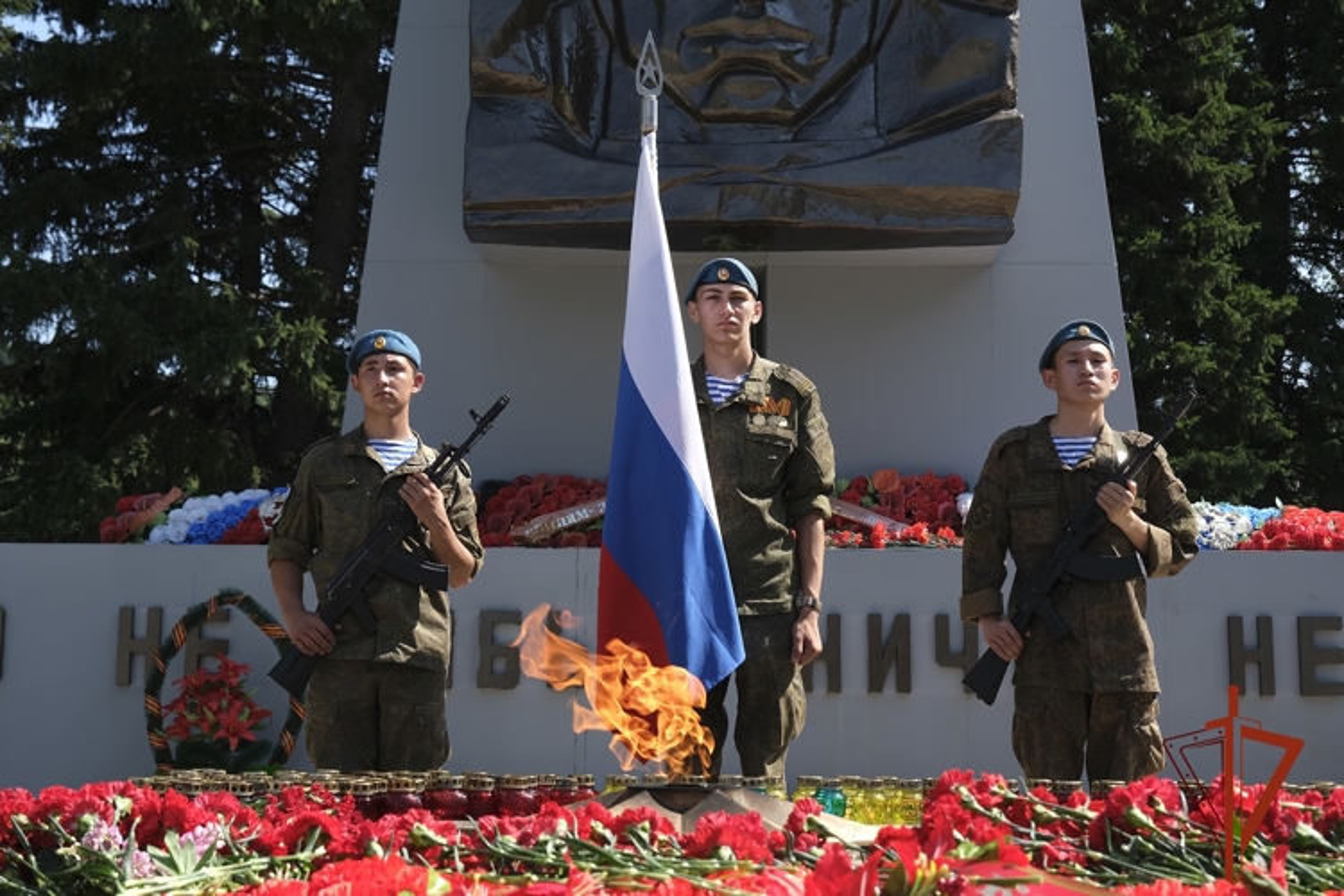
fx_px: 2016
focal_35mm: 54
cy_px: 448
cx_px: 672
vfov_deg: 25.1
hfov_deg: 36.9
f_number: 5.6
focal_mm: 35.8
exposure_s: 1/320
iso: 160
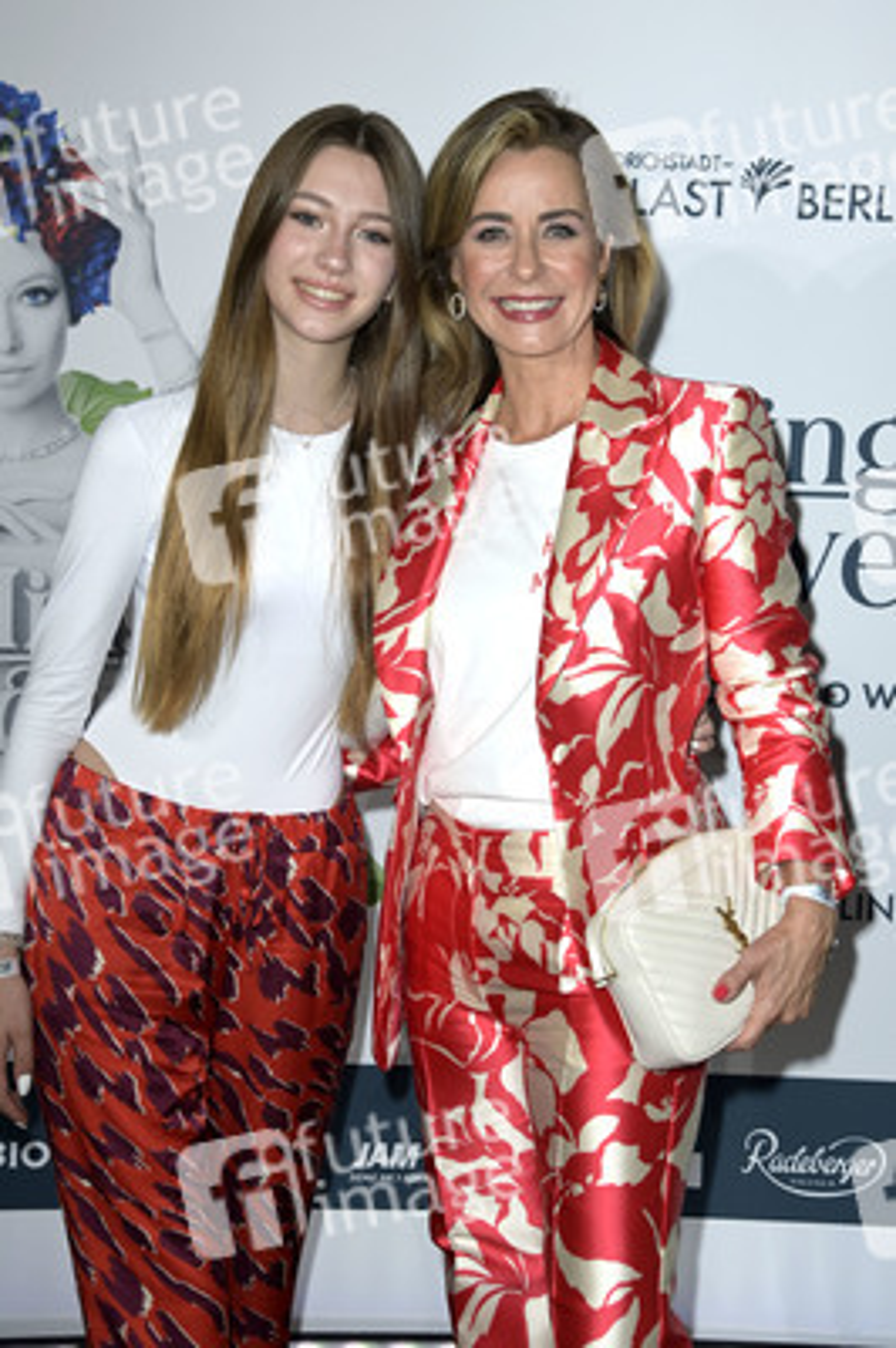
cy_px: 674
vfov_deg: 29.7
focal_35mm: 68
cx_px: 448
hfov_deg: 20.0
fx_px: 2543
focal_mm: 68
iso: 640
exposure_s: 1/250
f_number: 6.3
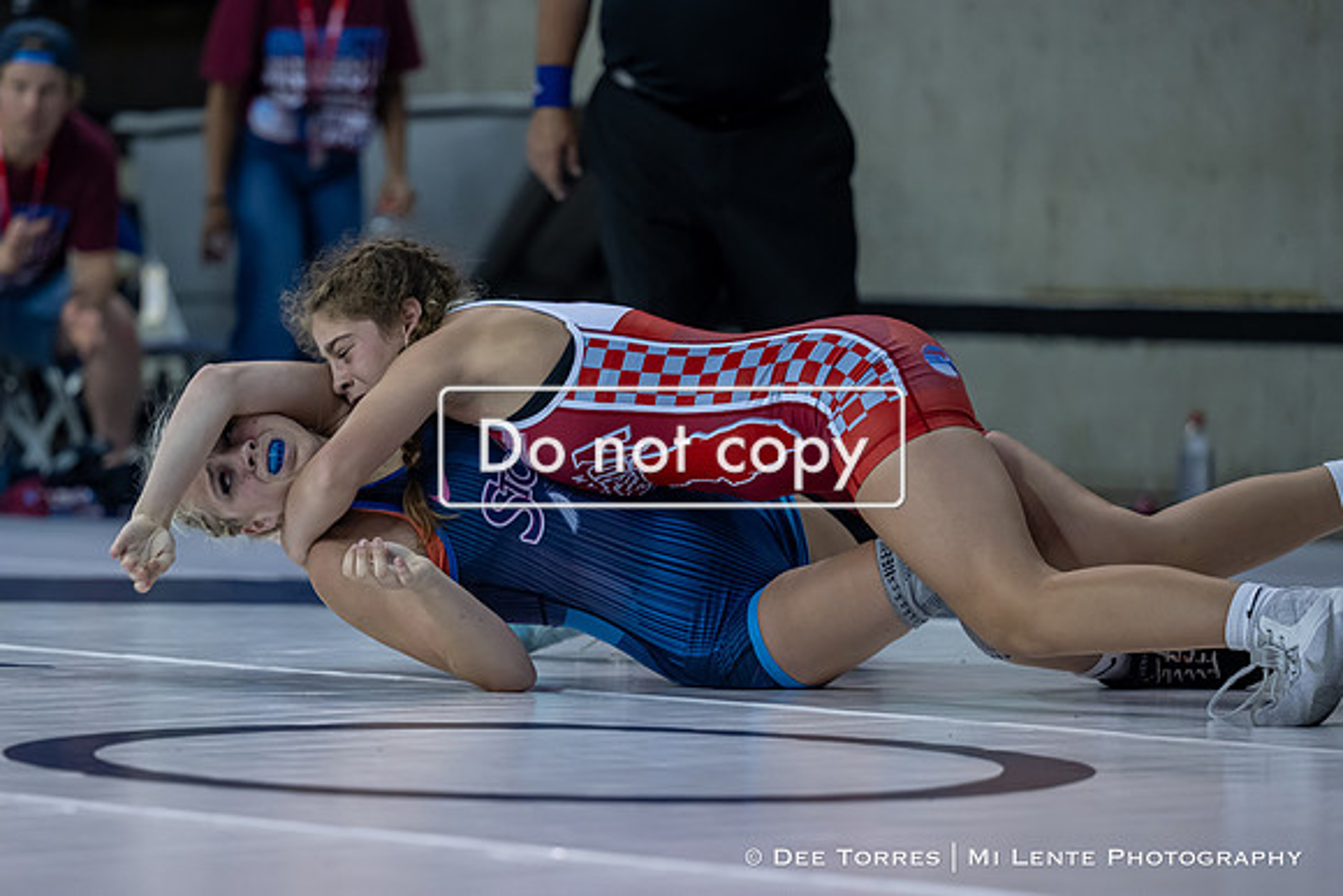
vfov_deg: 7.8
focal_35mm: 176
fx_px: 6560
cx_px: 486
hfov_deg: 11.7
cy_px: 522
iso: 1600
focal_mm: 135
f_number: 2.8
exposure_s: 1/800
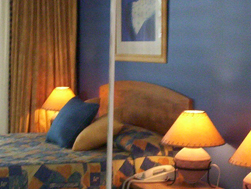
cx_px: 106
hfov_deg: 20.8
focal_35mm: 94
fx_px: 683
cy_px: 110
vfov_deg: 15.8
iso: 200
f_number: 4.5
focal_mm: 4.99
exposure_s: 1/32.9
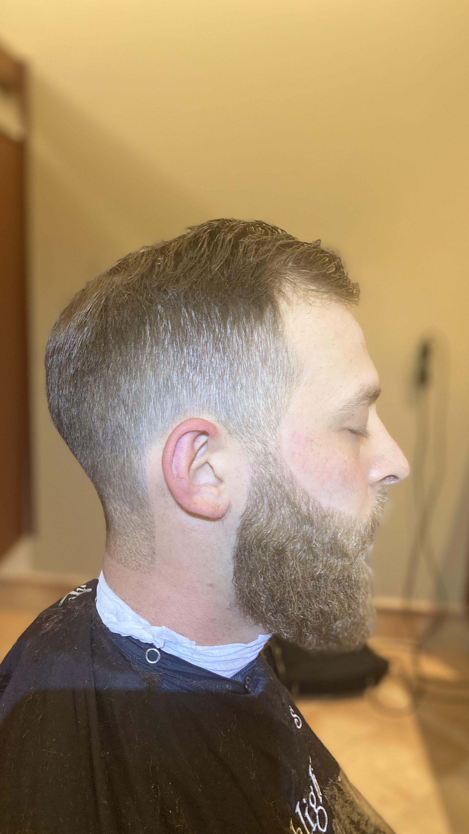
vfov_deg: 62.6
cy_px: 418
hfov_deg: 37.7
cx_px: 205
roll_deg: -1.8
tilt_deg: -10.7
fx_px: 685
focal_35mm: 31
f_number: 1.8
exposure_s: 1/60
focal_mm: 3.99
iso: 250
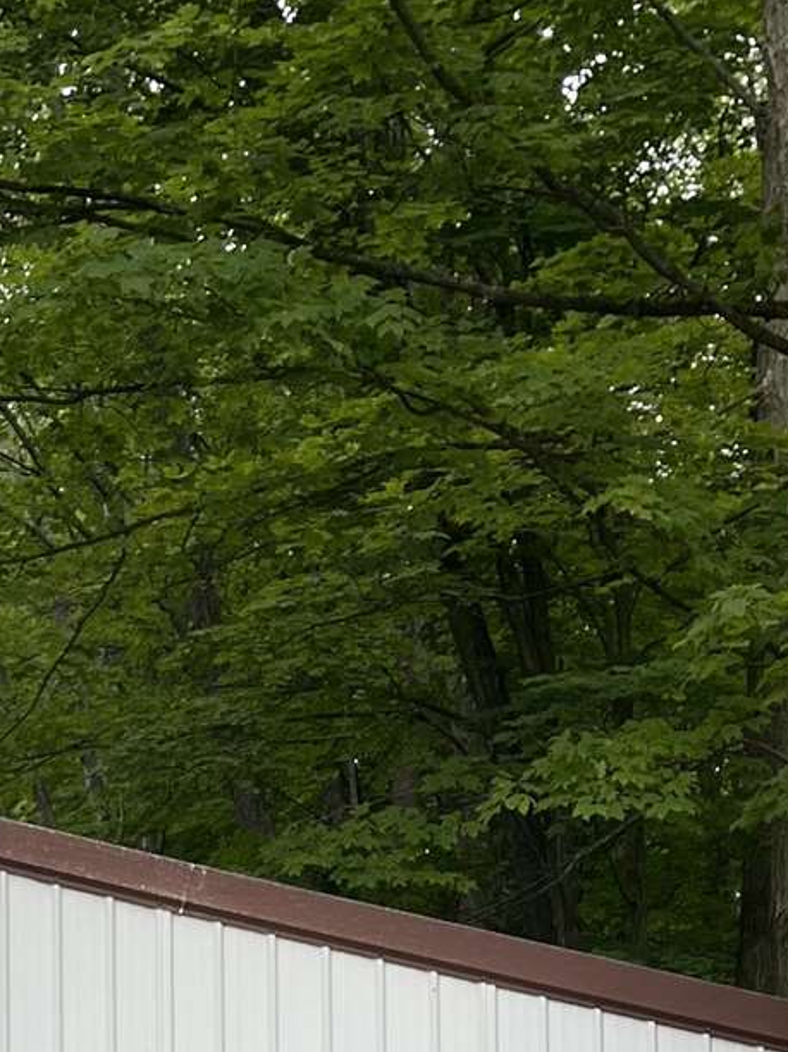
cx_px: -138
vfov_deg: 18.7
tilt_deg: +3.3
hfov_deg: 14.6
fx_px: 2976
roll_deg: +1.7
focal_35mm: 98
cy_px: 1345
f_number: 1.6
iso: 50
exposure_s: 1/314
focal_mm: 5.1
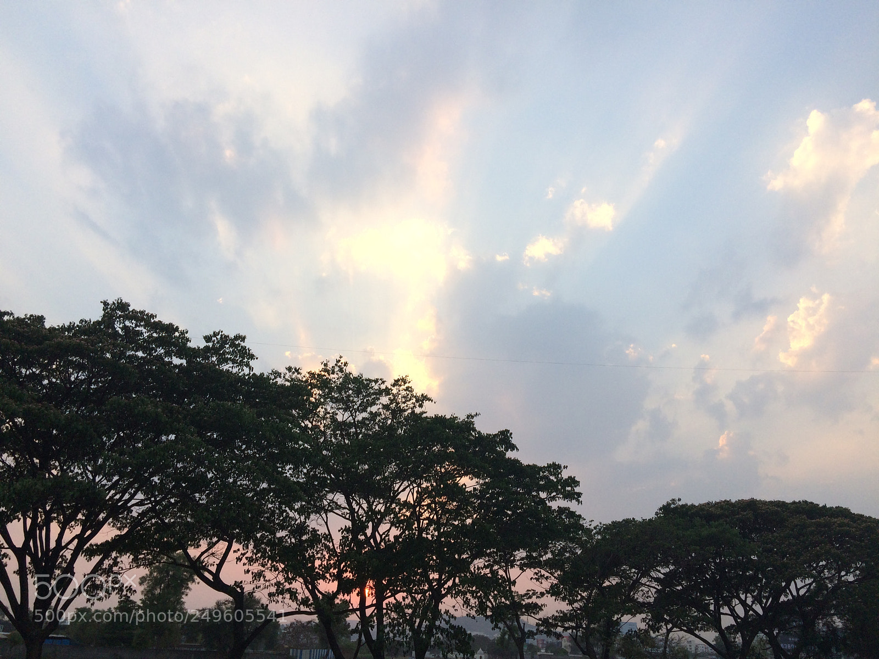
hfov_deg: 61.7
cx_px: 440
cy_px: 330
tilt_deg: +24.8
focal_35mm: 29
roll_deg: -1.9
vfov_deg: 48.2
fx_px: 736
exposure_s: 1/351
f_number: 2.2
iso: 32
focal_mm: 4.15
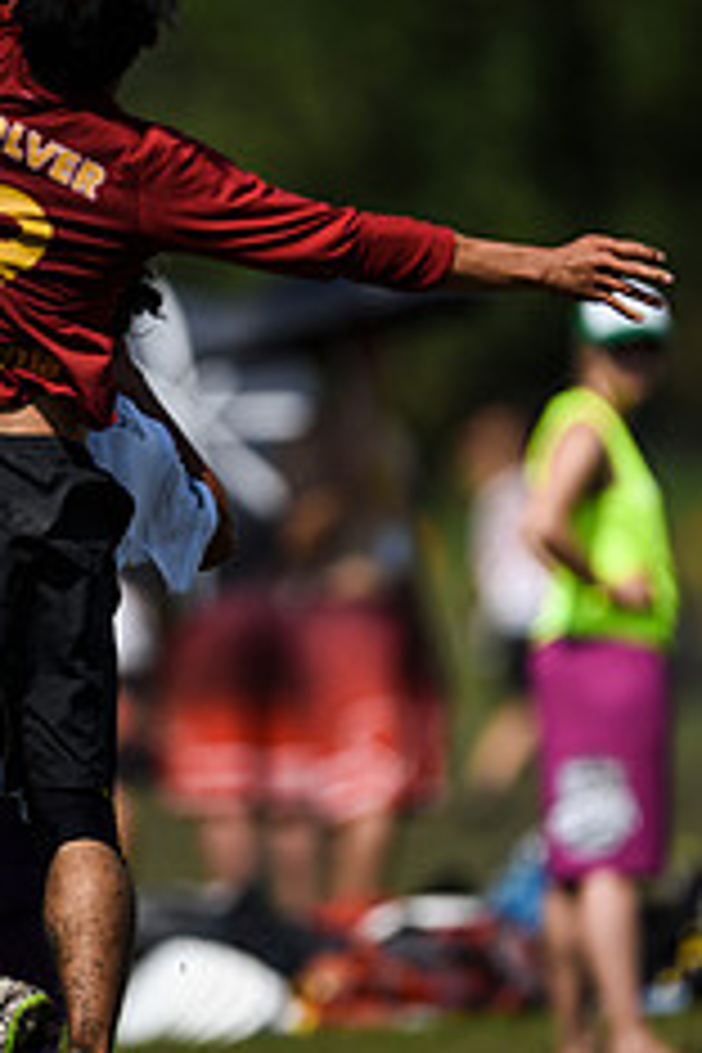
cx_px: 92
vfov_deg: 2.7
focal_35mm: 768
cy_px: 396
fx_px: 22462
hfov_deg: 1.8
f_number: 2.8
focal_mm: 400
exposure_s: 1/8000
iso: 200
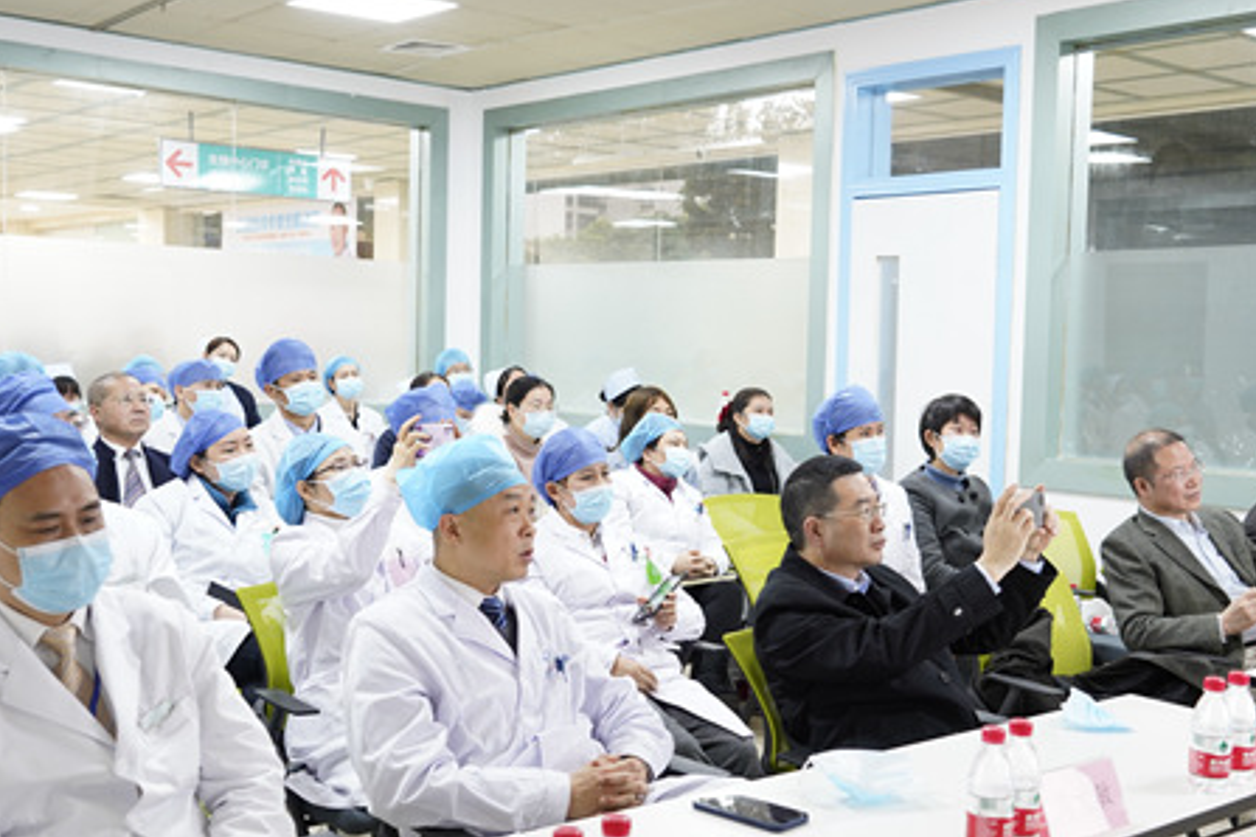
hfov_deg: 45.3
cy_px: 458
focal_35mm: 43
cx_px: 722
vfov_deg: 31.2
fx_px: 1500
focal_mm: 32
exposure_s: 1/15
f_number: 4.5
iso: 800
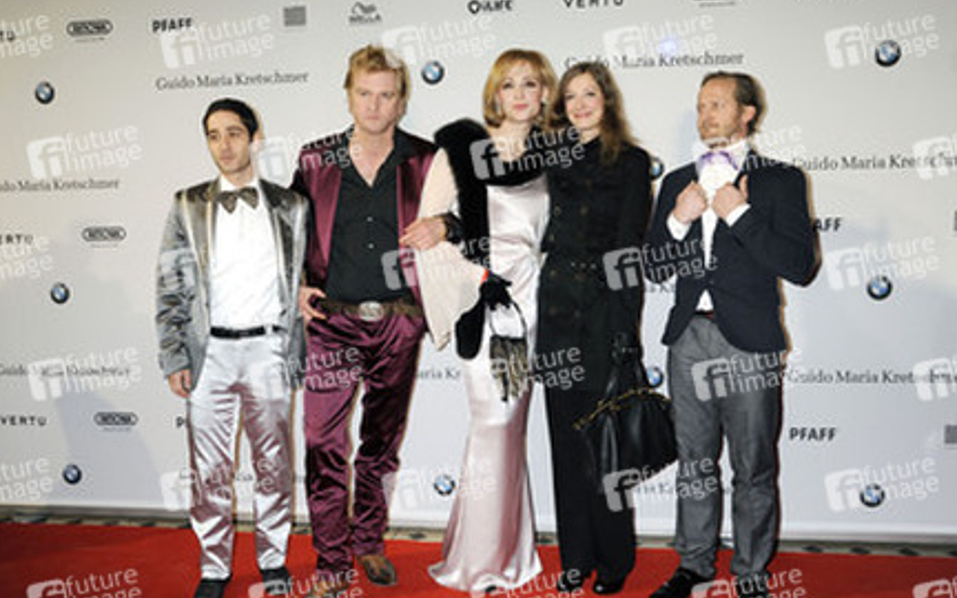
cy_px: 319
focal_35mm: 34
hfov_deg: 56.7
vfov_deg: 37.3
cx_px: 469
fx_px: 887
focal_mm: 32
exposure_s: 1/125
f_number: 5.6
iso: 1250
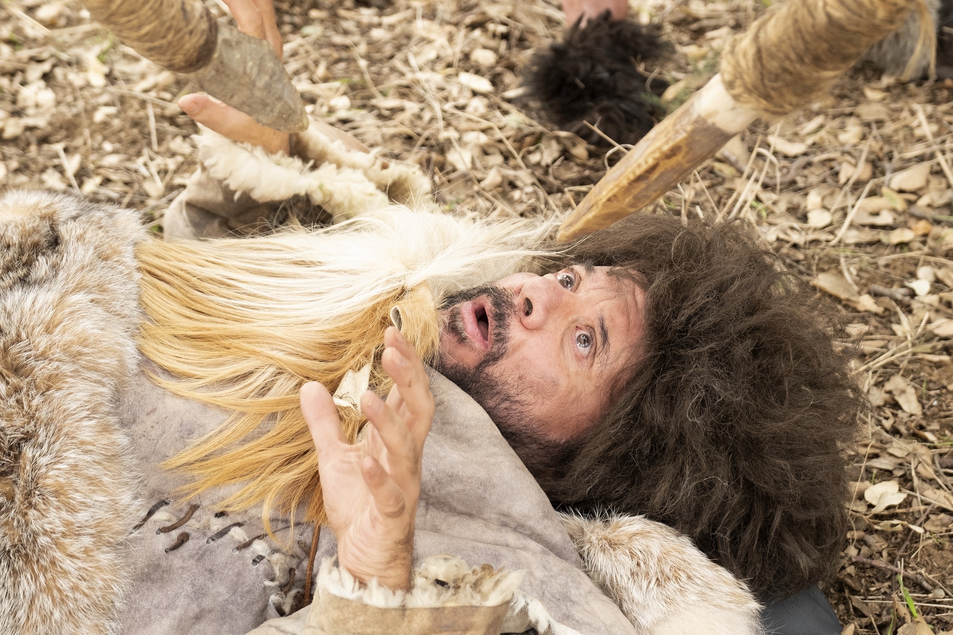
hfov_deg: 23.6
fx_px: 2276
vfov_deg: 15.9
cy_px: 309
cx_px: 433
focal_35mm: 86
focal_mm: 50
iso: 800
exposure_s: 1/125
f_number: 4
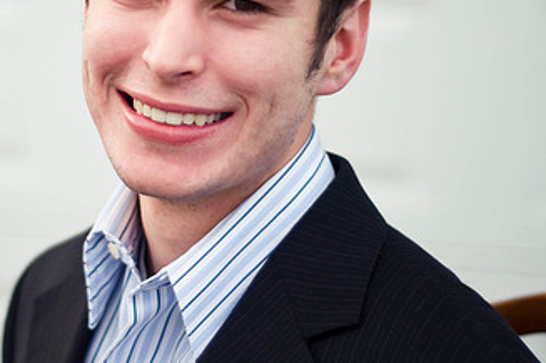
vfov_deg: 10.2
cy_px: 69
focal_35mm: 133
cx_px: 147
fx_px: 2014
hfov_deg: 15.4
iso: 200
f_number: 1.8
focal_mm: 50
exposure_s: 1/1000
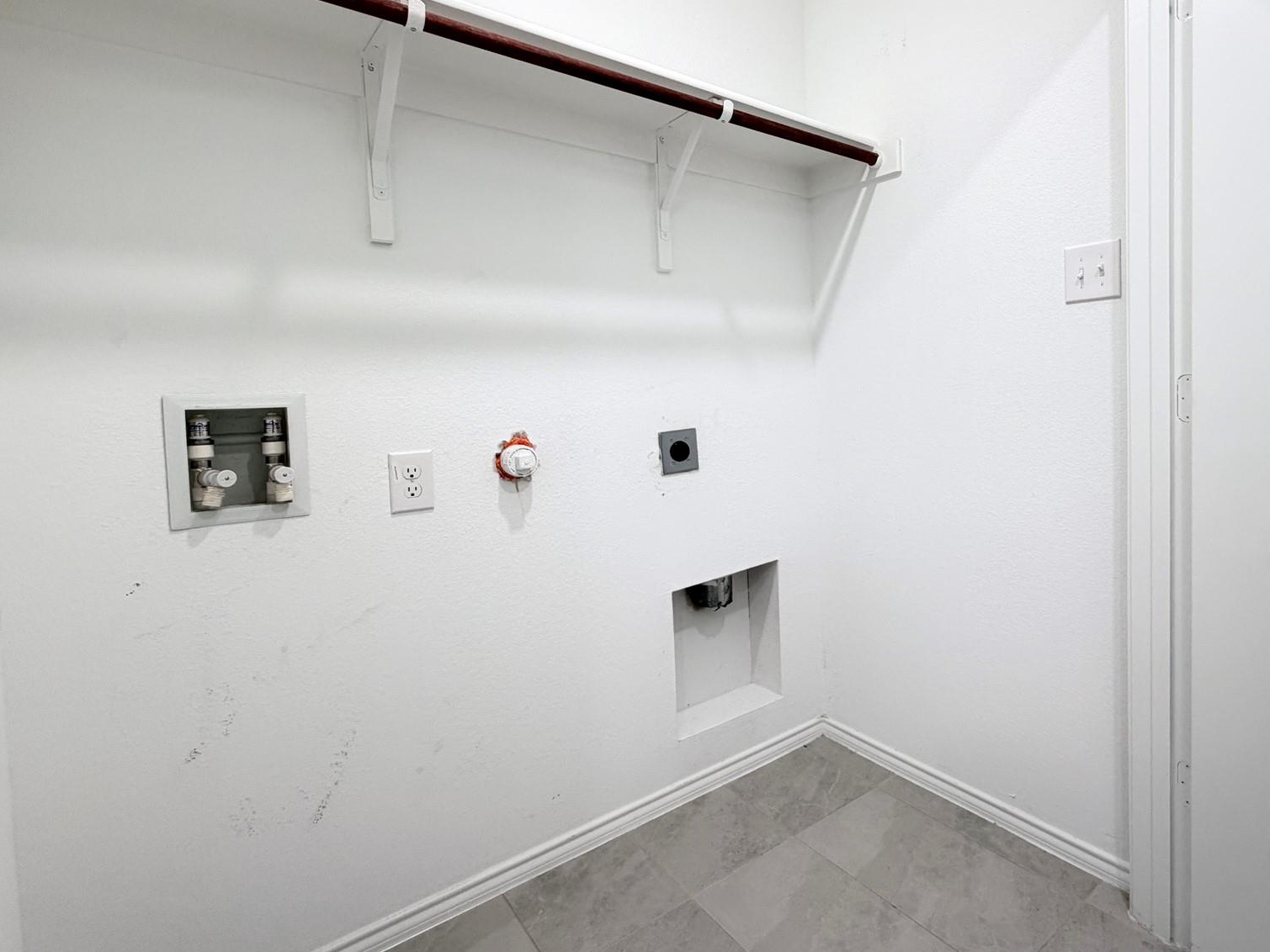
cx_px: 809
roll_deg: +1.7
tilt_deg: -3.2
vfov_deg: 68.4
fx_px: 697
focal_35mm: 19
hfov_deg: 82.7
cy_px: 418
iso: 200
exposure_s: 1/60
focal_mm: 2.22
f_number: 2.2
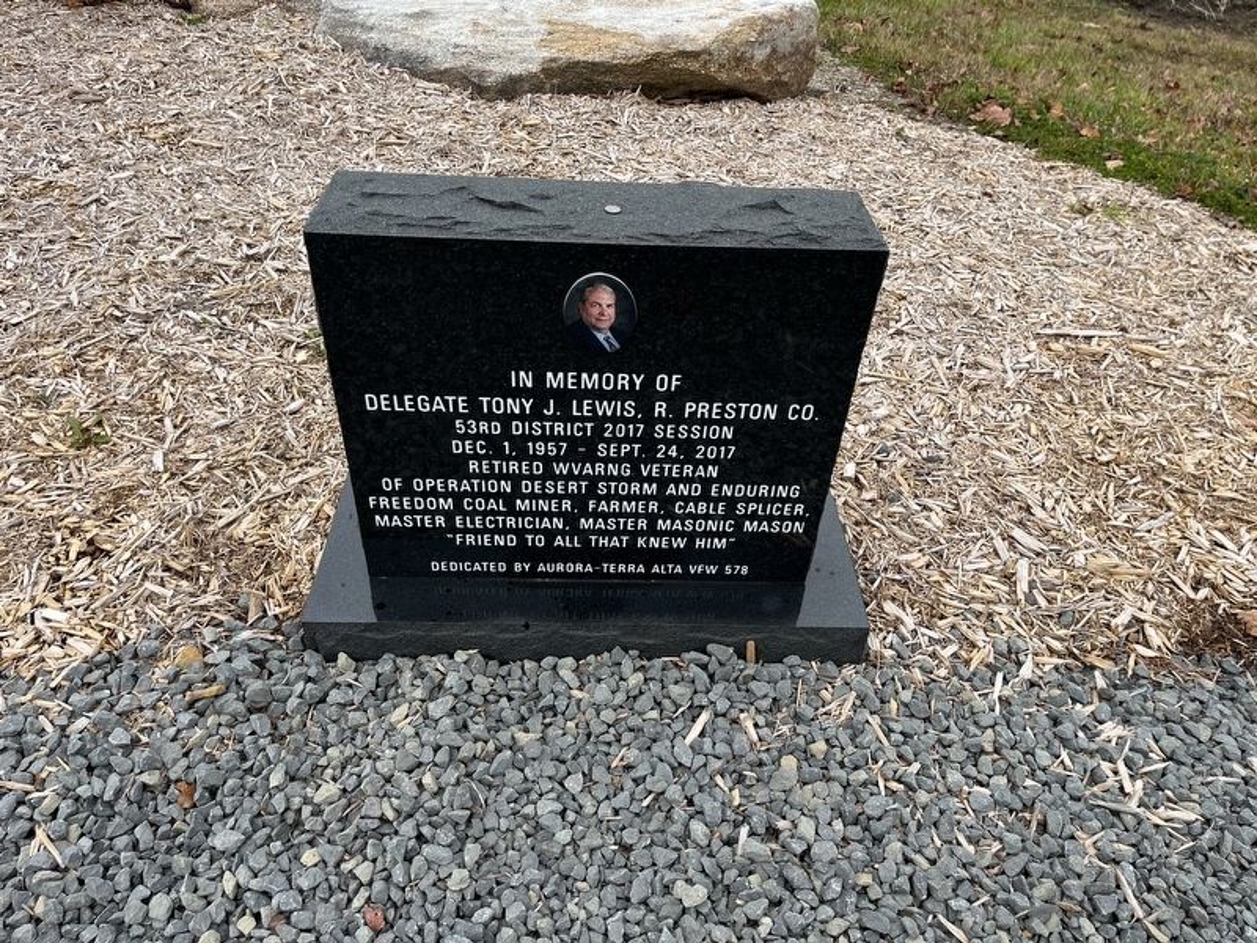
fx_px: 944
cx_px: 628
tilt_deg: -40.1
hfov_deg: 67.3
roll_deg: -3.4
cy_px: 472
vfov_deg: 53.1
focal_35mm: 26
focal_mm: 5.1
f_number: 1.6
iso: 50
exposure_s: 1/353
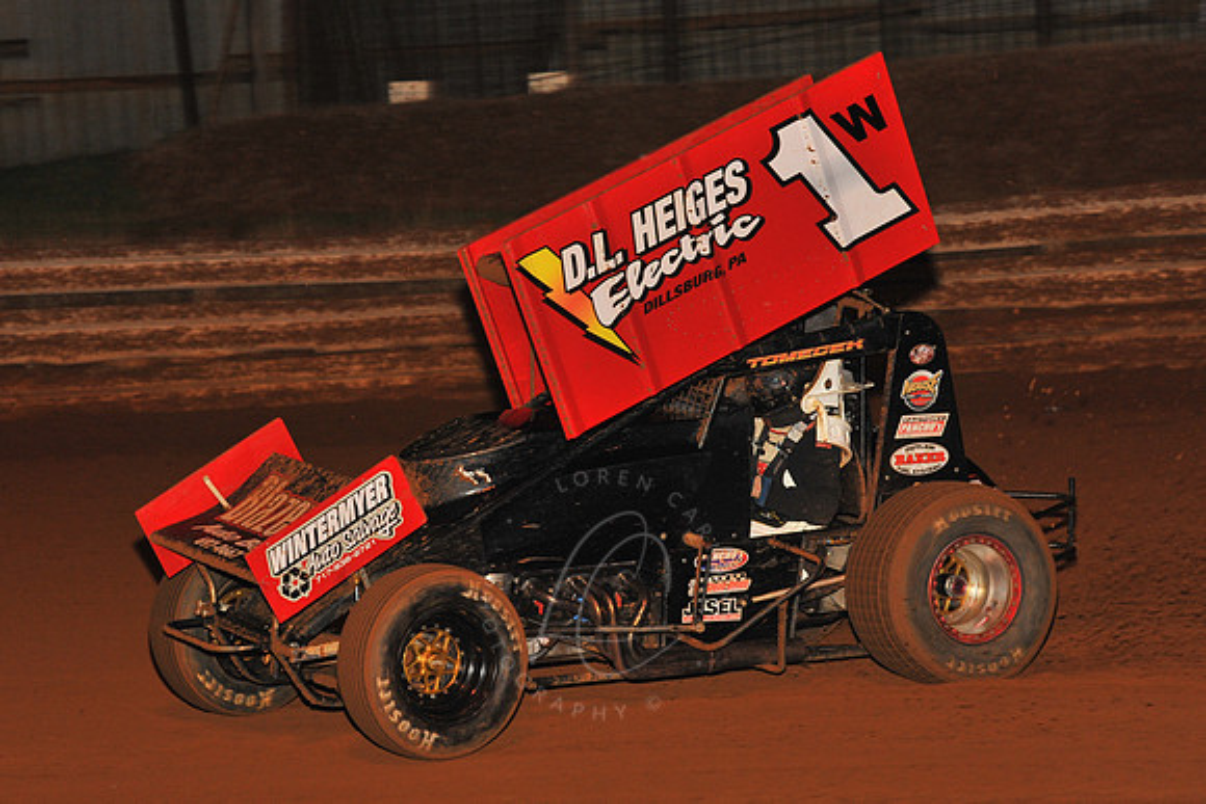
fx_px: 4188
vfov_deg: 11.0
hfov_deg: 16.4
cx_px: 603
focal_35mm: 125
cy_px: 402
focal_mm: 125
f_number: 7.1
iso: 1000
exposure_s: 1/320
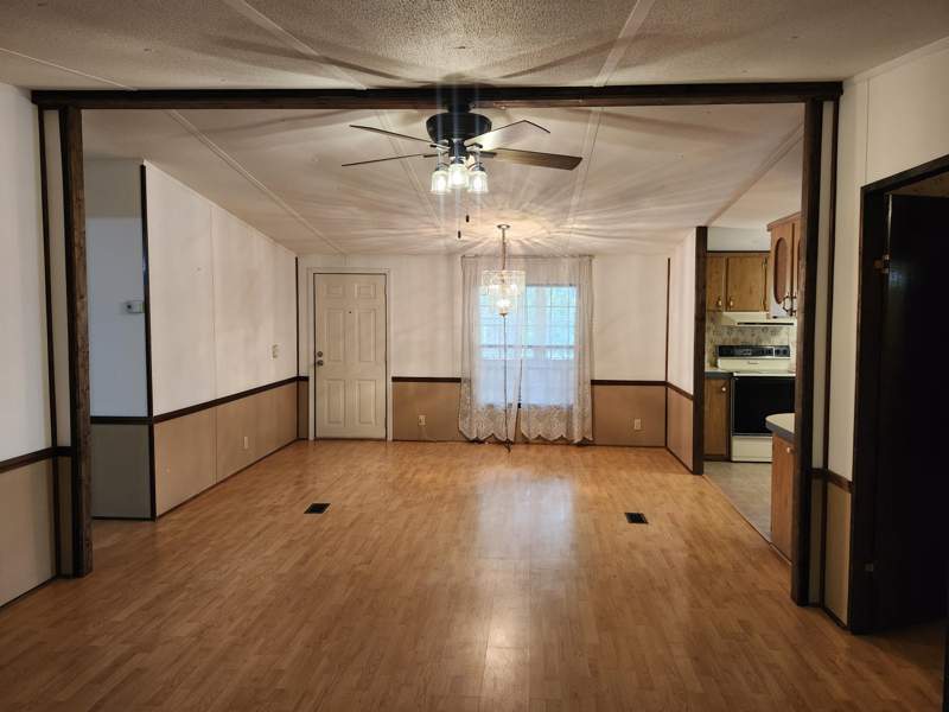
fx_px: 631
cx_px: 474
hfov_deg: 73.9
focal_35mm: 23
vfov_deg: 58.9
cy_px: 356
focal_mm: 5.54
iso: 320
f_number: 1.8
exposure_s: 1/120
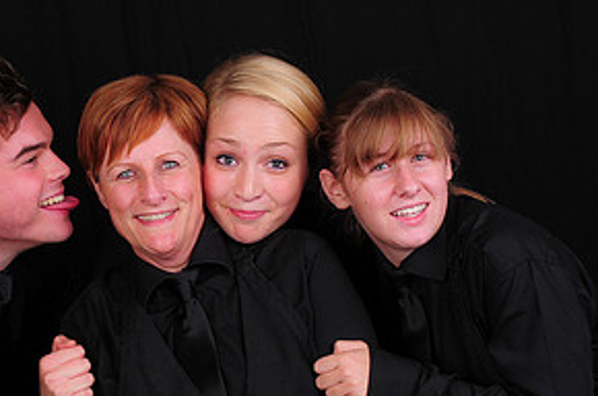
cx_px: 200
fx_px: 1343
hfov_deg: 25.0
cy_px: 271
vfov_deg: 16.7
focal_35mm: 81
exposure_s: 1/125
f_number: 8
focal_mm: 27
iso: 200
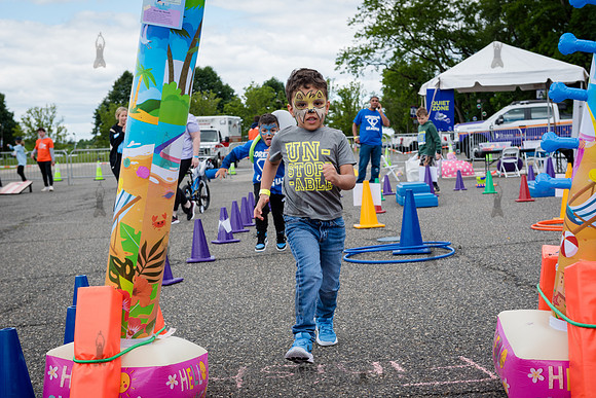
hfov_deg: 35.6
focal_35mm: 56
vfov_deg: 24.2
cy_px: 199
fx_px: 927
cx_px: 298
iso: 400
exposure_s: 1/500
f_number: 6.3
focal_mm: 56
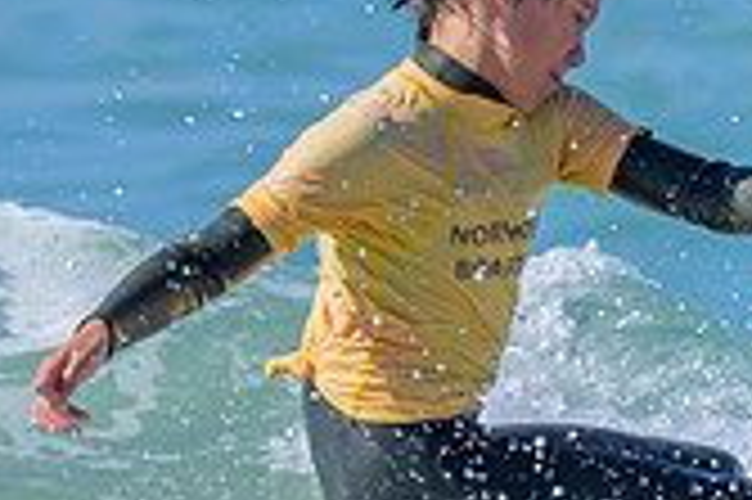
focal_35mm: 3519
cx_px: 923
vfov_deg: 0.4
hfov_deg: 0.6
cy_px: 571
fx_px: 73435
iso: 400
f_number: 6.3
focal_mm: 800
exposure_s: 1/2000
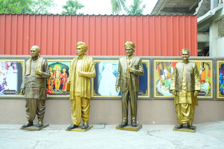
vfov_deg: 37.9
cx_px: 112
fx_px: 218
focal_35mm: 35
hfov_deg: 54.4
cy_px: 74
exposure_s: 1/200
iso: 400
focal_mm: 35
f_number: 3.5
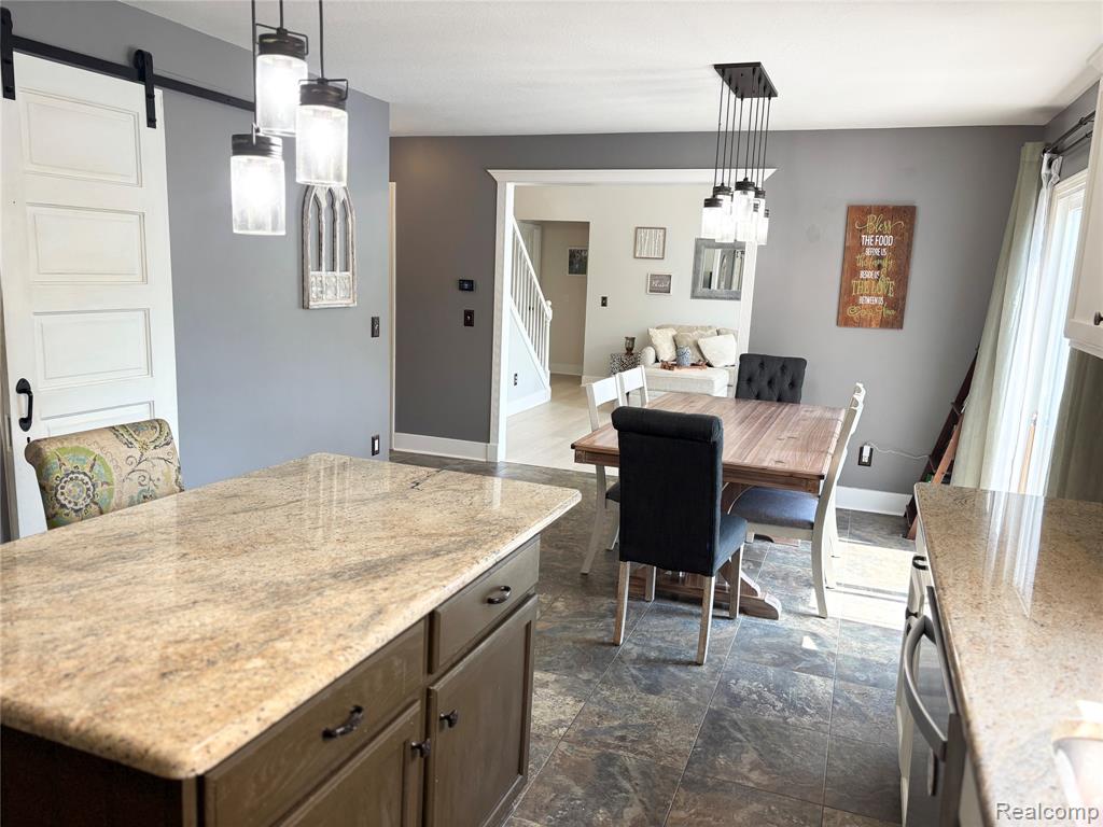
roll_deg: -3.0
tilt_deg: -9.6
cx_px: 552
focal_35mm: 26
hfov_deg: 67.3
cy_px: 414
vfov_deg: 53.1
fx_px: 828
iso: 100
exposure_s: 1/120
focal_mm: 5.96
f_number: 1.6
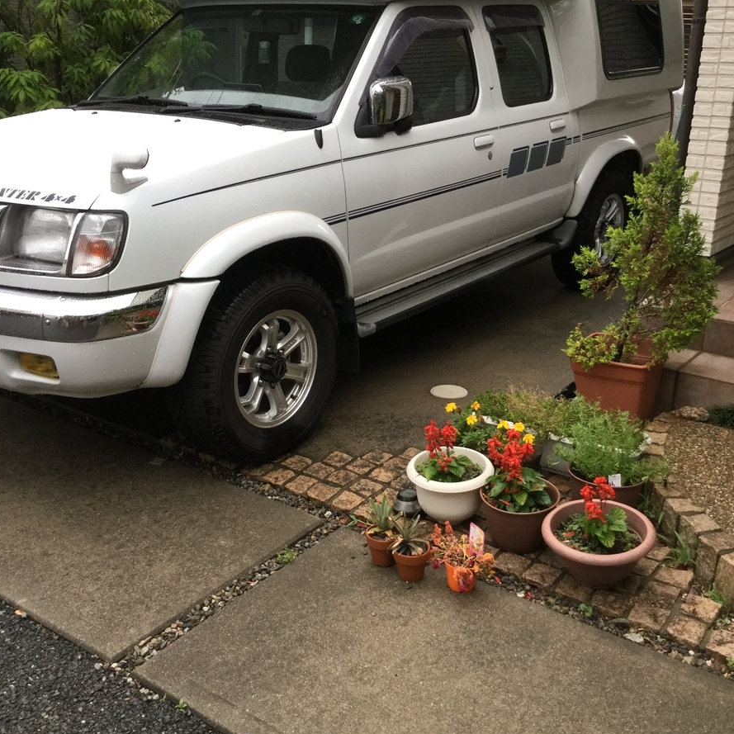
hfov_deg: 44.9
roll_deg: -3.0
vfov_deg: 44.9
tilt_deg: -19.2
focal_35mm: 37
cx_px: 366
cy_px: 356
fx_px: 888
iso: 25
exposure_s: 1/40
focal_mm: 3.3
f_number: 2.4
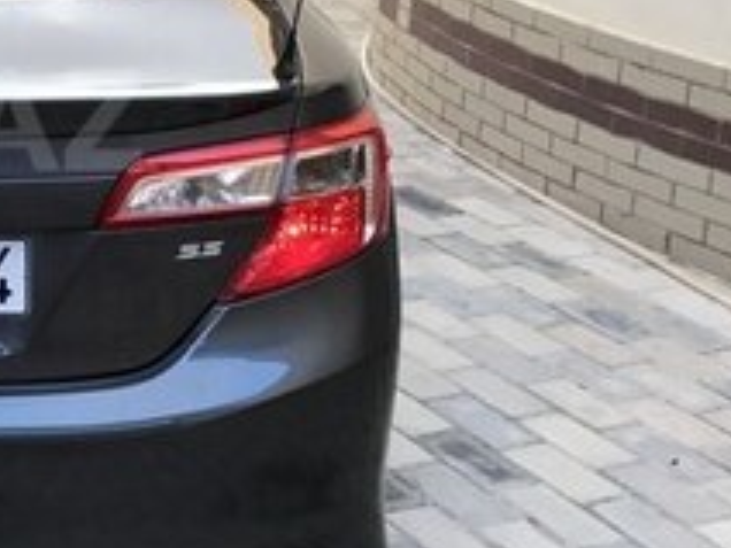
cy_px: 119
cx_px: -210
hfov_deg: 20.6
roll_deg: -0.1
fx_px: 1837
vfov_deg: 16.9
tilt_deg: -13.7
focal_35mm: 87
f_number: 1.8
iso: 32
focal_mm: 3.99
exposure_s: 1/100
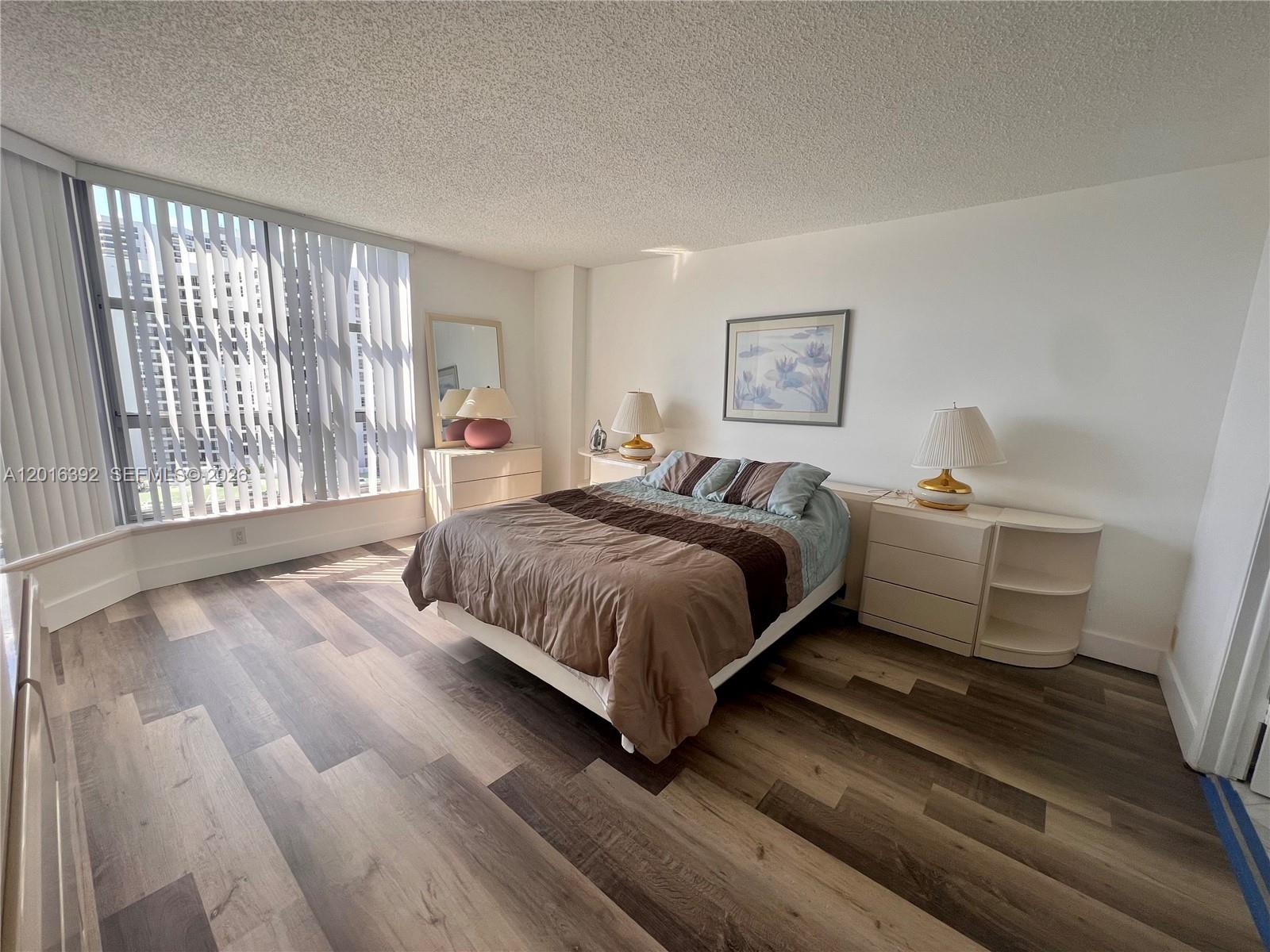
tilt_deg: -10.7
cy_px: 476
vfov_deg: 89.9
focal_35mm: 13
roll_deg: -1.6
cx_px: 635
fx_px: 477
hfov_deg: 106.2
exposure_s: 1/99
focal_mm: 1.57
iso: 40
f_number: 1.8
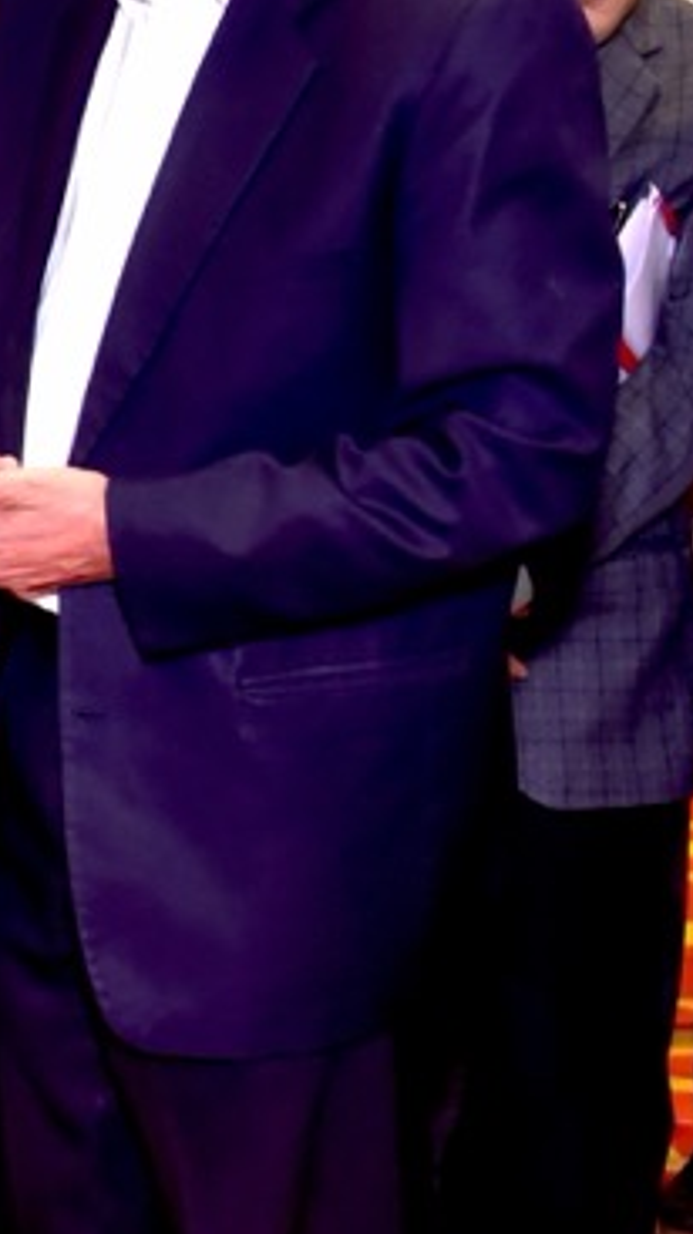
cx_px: -683
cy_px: 572
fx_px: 3828
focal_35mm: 117
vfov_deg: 18.3
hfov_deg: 9.7
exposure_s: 1/160
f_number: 4
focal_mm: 32
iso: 1600
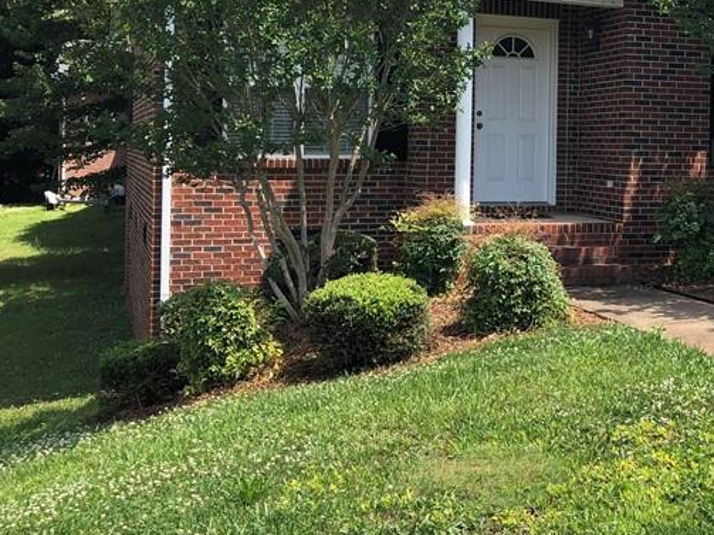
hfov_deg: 32.3
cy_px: 166
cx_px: 630
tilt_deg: -1.5
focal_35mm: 57
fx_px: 1175
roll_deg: -1.6
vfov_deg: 25.5
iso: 20
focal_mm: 3.99
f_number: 1.8
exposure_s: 1/565
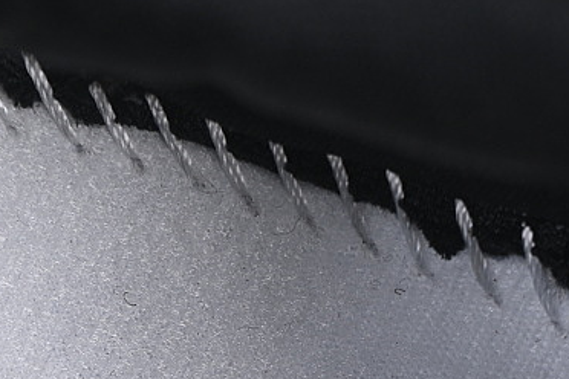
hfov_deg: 9.4
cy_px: 497
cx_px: 193
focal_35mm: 218
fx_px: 3445
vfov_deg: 6.3
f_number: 6.3
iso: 160
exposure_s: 1/60
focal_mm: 50
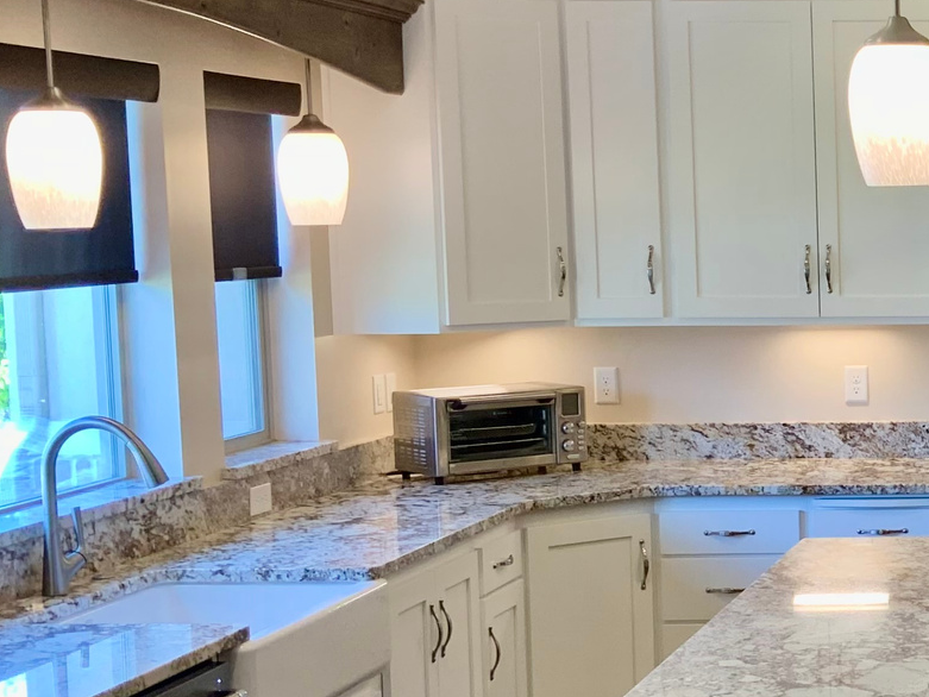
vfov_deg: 19.4
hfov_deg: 23.3
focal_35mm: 76
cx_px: 1144
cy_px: 403
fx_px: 2040
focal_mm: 3
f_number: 1.8
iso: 50
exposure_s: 1/60
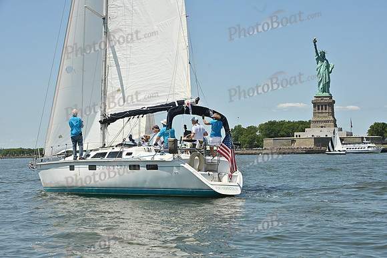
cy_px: 129
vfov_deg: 16.7
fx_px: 882
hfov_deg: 24.8
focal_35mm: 82
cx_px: 194
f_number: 9
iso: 320
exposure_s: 1/1600
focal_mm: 82
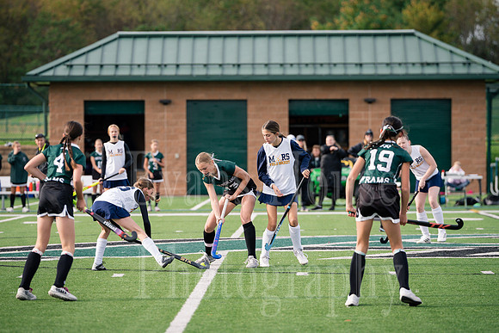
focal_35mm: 226
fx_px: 3130
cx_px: 236
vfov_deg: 6.1
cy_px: 176
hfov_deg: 9.1
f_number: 4
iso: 400
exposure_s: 1/1000
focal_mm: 200
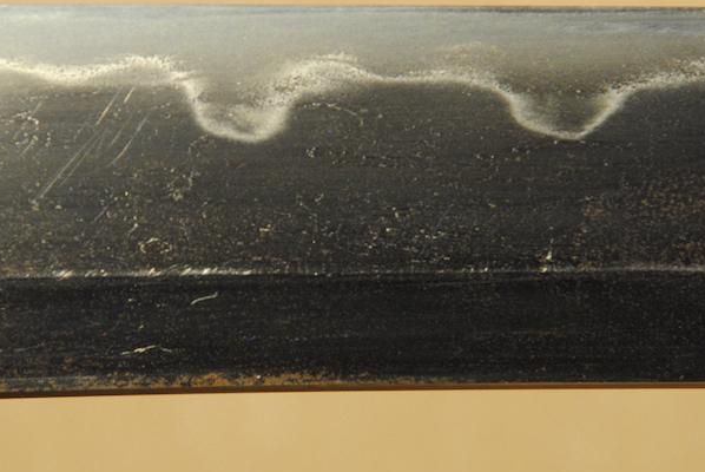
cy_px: 211
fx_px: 9295
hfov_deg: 4.3
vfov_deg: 2.9
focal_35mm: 474
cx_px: 222
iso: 400
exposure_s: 1/2
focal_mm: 135
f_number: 11
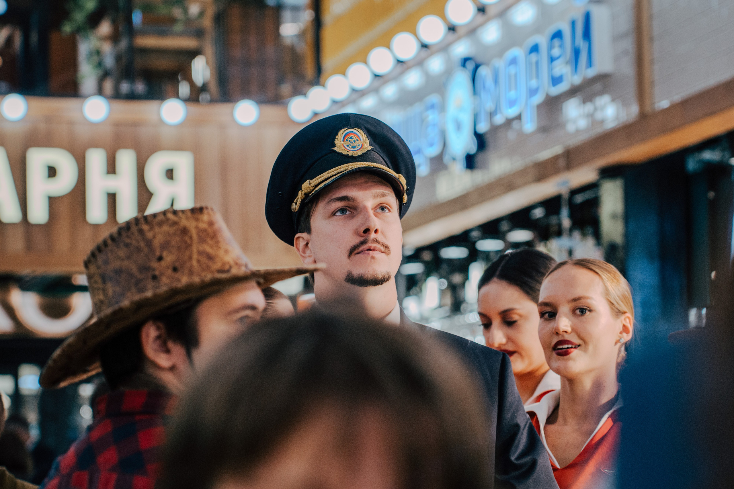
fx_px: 2291
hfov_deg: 18.2
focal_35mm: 112
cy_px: 281
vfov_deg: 12.2
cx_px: 405
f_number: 2.8
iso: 1000
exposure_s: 1/200
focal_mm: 75
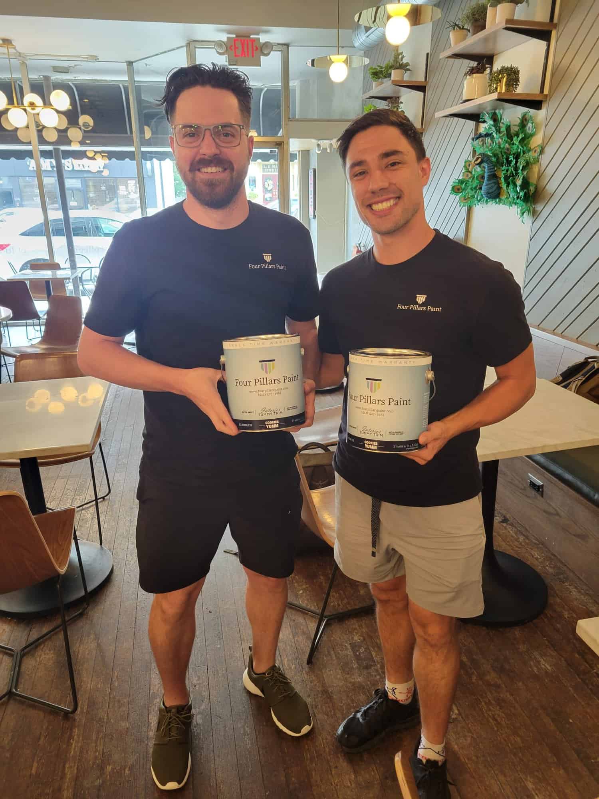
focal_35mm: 26
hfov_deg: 53.1
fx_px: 600
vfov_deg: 67.3
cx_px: 300
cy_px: 400
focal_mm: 5.4
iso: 200
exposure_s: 1/40
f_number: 1.8
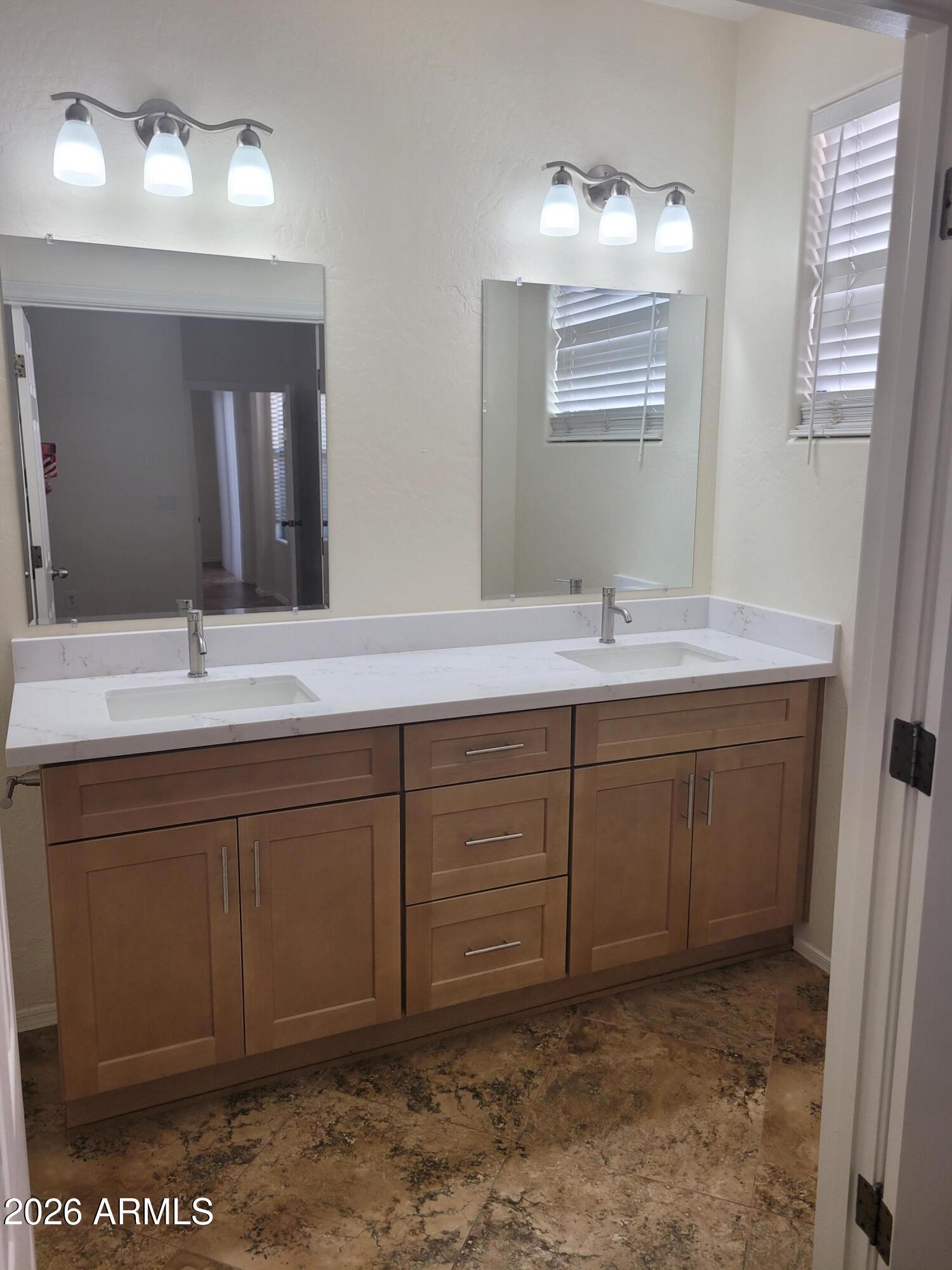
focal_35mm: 26
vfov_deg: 67.3
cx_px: 476
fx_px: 953
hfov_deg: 53.1
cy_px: 635
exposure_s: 1/120
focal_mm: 5.4
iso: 64
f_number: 1.8
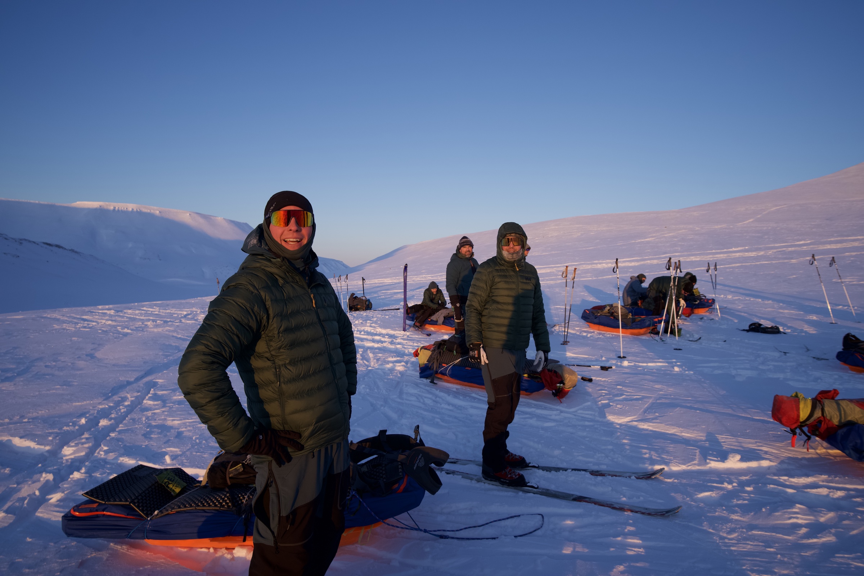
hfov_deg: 86.9
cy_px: 288
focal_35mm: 19
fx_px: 456
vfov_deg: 64.6
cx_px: 432
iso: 500
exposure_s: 1/400
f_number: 6.3
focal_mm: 19
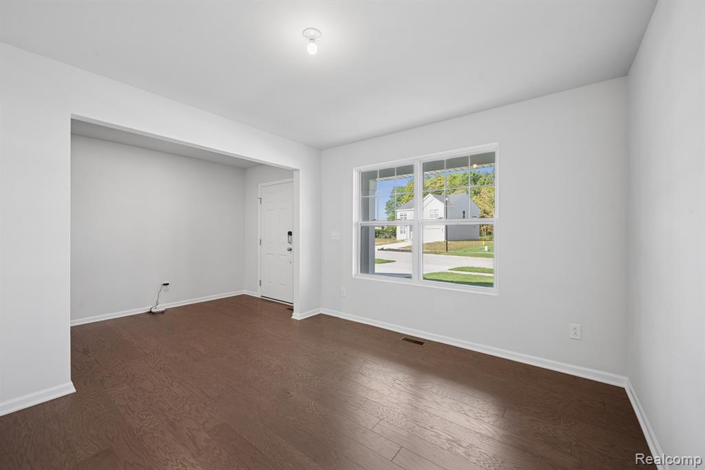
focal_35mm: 14
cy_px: 235
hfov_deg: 104.2
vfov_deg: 81.2
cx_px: 352
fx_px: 274
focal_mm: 14
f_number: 9
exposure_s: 1/1.67
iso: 80
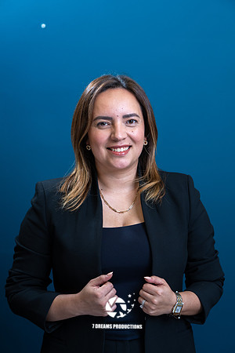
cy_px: 176
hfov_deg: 17.9
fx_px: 744
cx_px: 118
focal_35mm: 76
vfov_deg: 26.7
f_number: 5
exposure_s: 1/125
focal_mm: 76
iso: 400
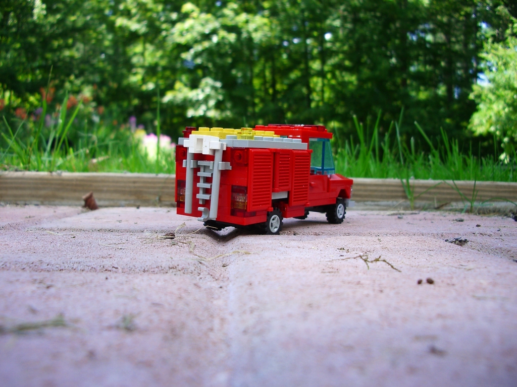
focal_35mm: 35
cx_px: 258
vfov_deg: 40.7
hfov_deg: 52.6
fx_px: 523
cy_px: 194
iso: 80
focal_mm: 5.8
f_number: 2.6
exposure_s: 1/125
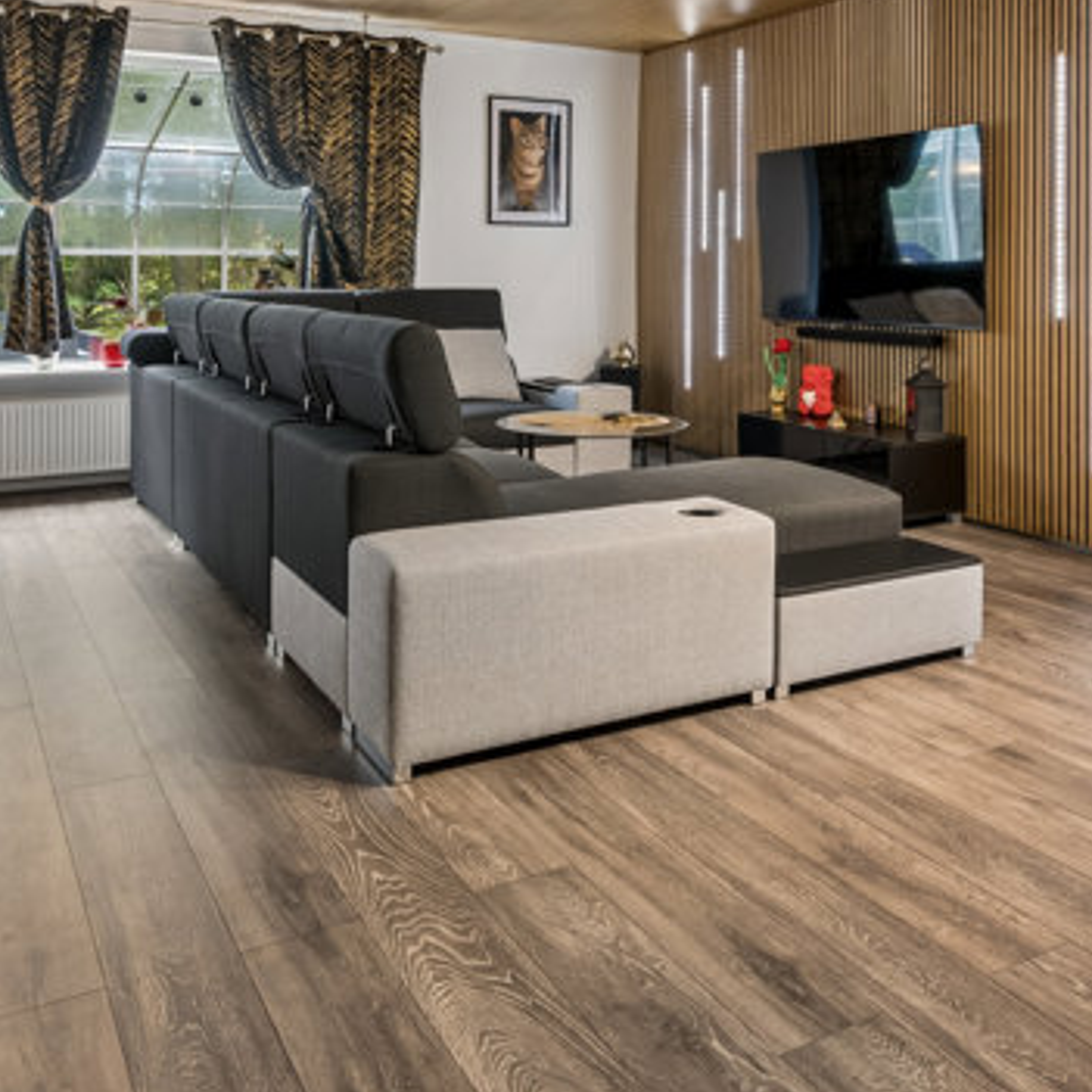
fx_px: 1141
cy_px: 288
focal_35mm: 32
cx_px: 619
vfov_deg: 49.3
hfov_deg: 51.0
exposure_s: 1/5
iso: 200
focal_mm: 11
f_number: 8
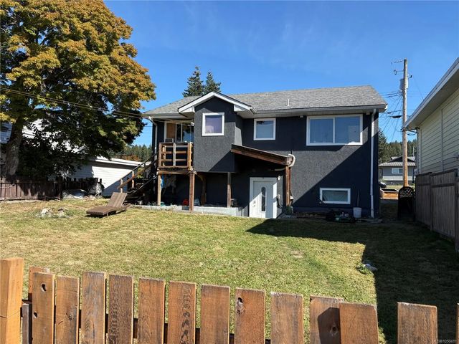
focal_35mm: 26
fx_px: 345
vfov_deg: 53.1
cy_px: 172
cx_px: 230
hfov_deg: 67.3
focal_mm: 5.96
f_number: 1.6
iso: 50
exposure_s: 1/1799
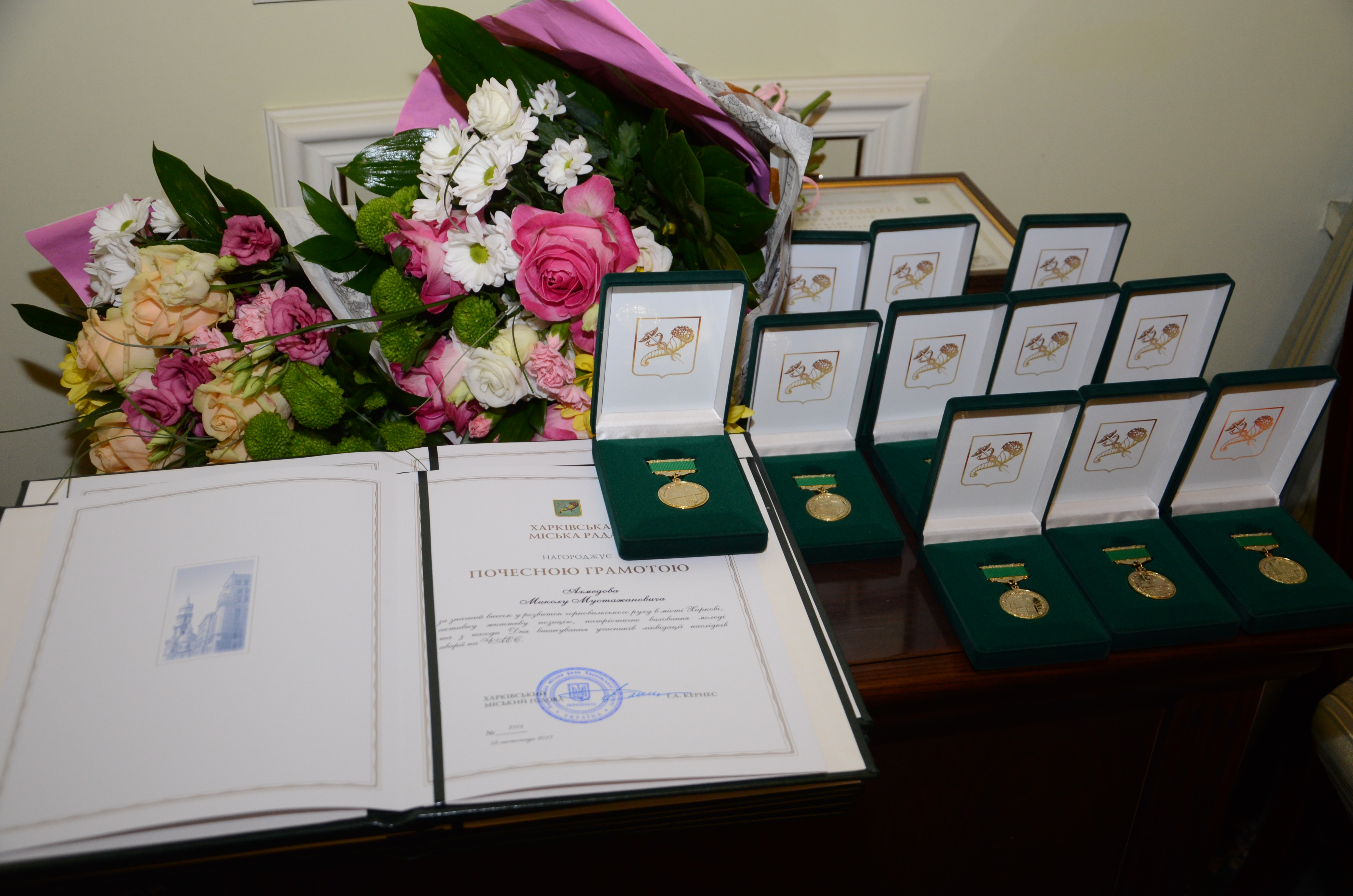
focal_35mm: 39
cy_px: 448
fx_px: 1463
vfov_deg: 34.1
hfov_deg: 49.6
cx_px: 676
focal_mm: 26
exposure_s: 1/200
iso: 800
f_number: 4
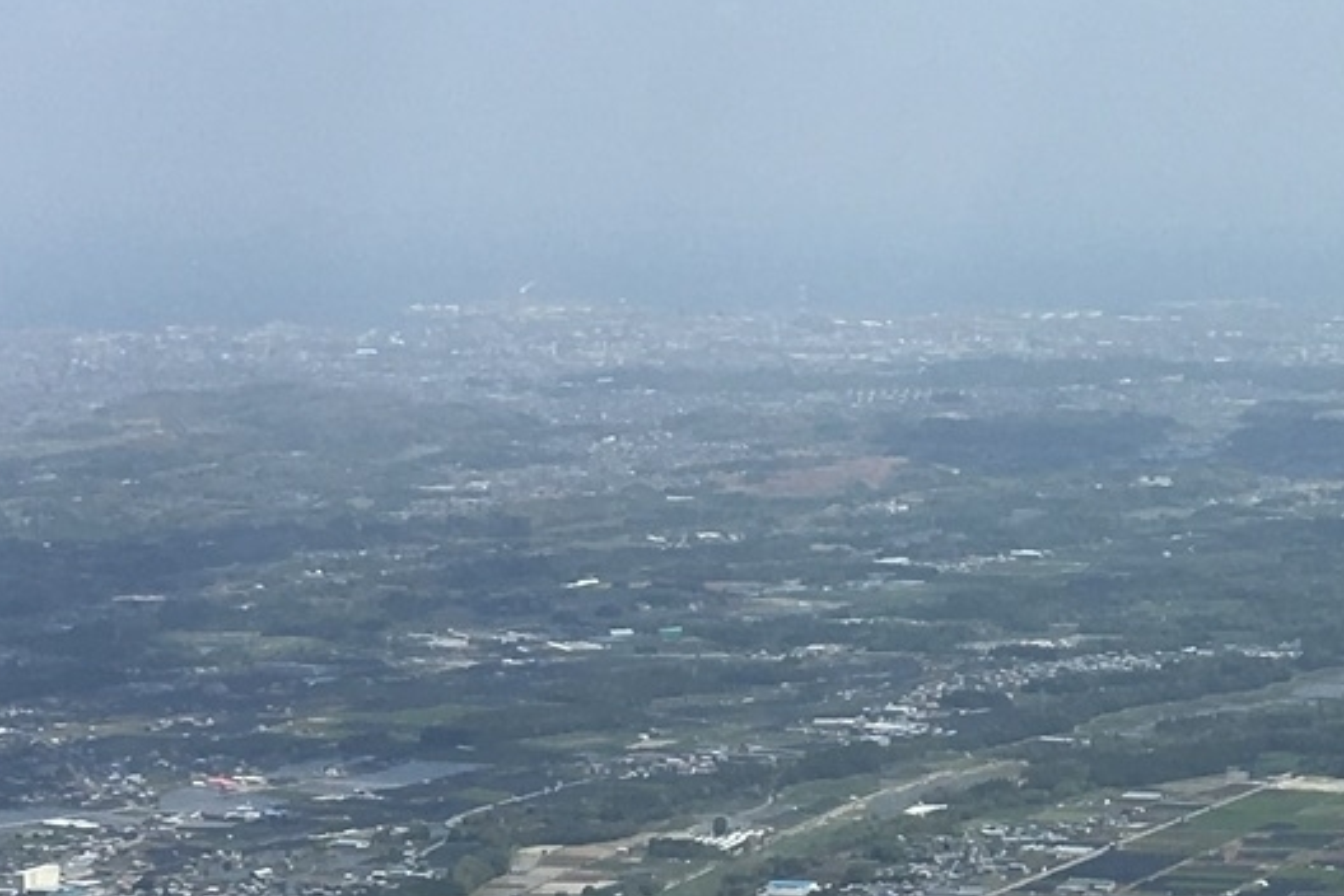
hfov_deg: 17.1
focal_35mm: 117
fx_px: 4368
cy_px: 417
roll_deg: +0.3
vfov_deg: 11.7
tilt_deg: -4.9
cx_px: 1344
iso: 25
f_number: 2.2
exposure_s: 1/2024
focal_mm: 4.15
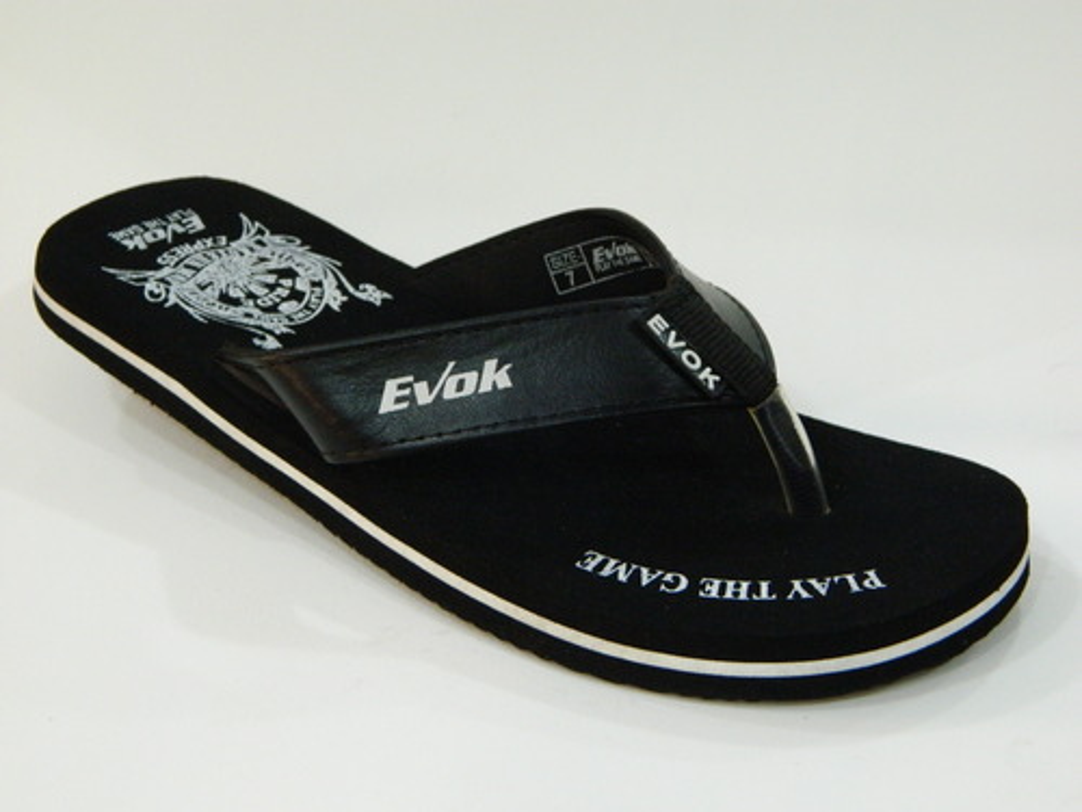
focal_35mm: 70
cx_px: 541
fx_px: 2188
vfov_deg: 21.0
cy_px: 406
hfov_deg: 27.8
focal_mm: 12.6
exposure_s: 1/13
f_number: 4
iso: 400
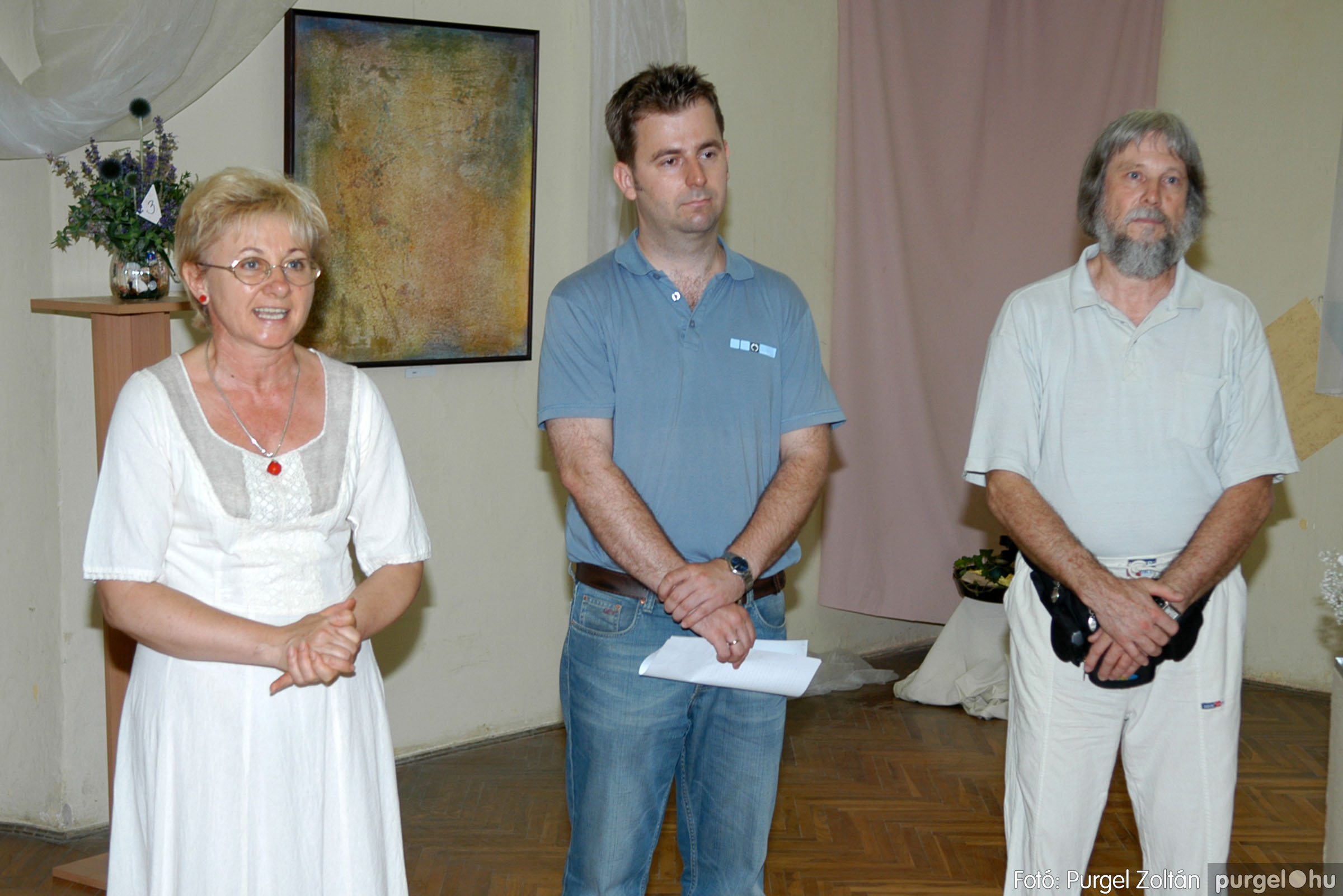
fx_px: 1791
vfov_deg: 28.1
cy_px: 448
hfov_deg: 41.1
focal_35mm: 48
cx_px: 672
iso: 200
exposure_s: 1/125
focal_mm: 32
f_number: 2.8
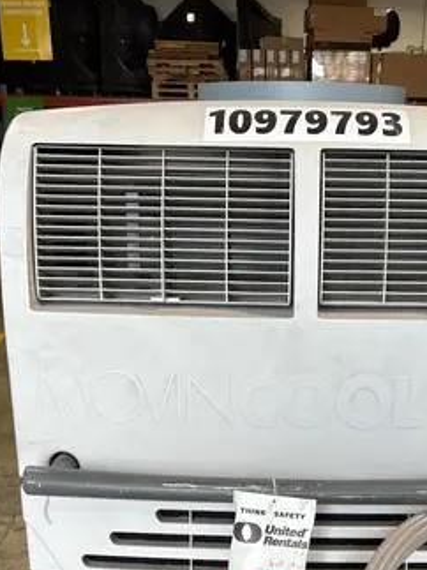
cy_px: 555
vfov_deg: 30.6
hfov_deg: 24.6
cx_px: 295
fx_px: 971
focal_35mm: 59
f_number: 1.6
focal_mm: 5.96
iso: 50
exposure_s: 1/120
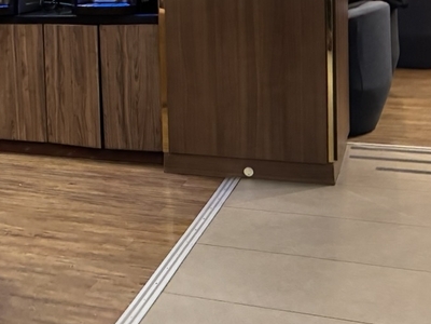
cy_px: 22
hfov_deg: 23.8
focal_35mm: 72
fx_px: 896
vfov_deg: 20.0
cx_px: -129
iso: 800
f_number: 1.78
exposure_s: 1/60
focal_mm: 6.76
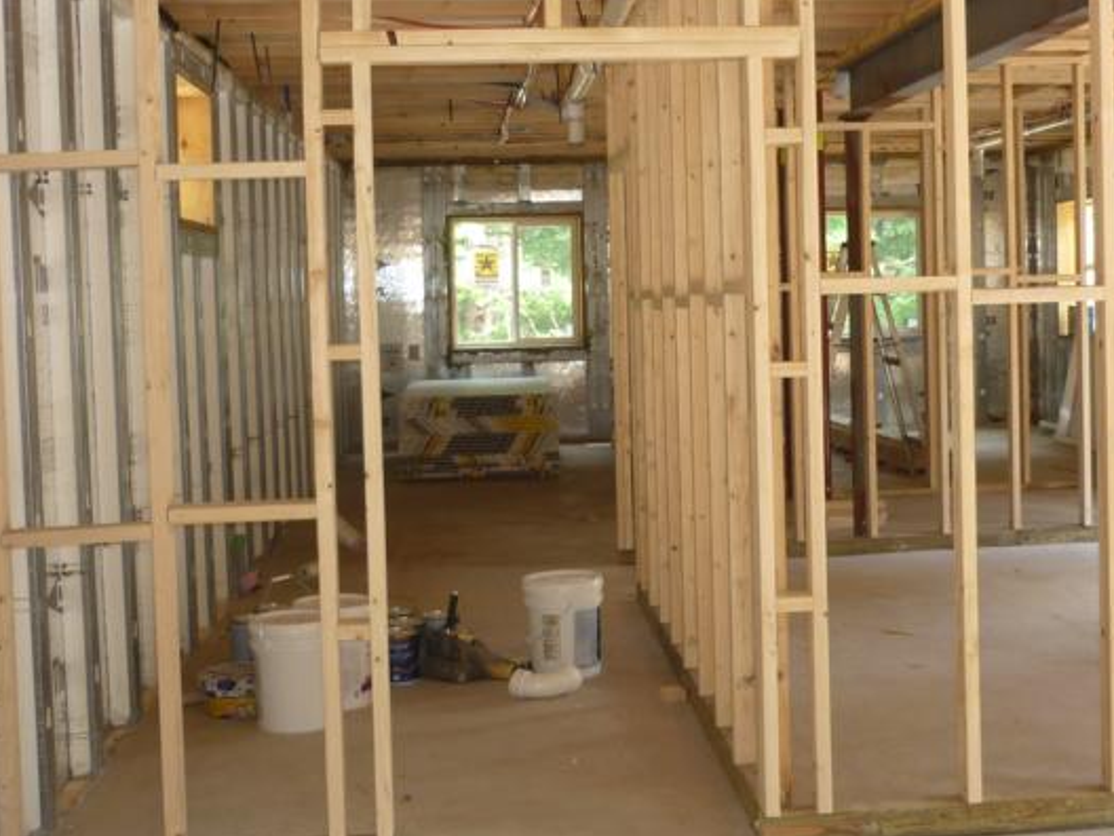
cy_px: 327
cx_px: 694
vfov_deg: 29.0
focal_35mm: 50
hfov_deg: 38.0
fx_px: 1609
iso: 100
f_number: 2.8
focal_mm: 5.5
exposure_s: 1/30
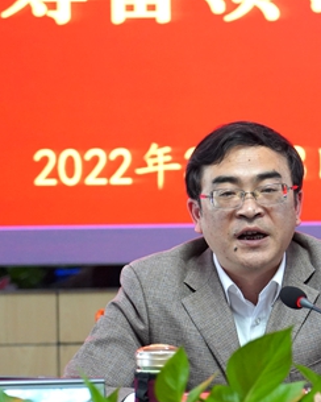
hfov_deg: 7.5
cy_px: 222
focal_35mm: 207
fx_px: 2458
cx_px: 260
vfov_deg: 9.3
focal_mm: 105
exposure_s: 1/160
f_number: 4
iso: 4000
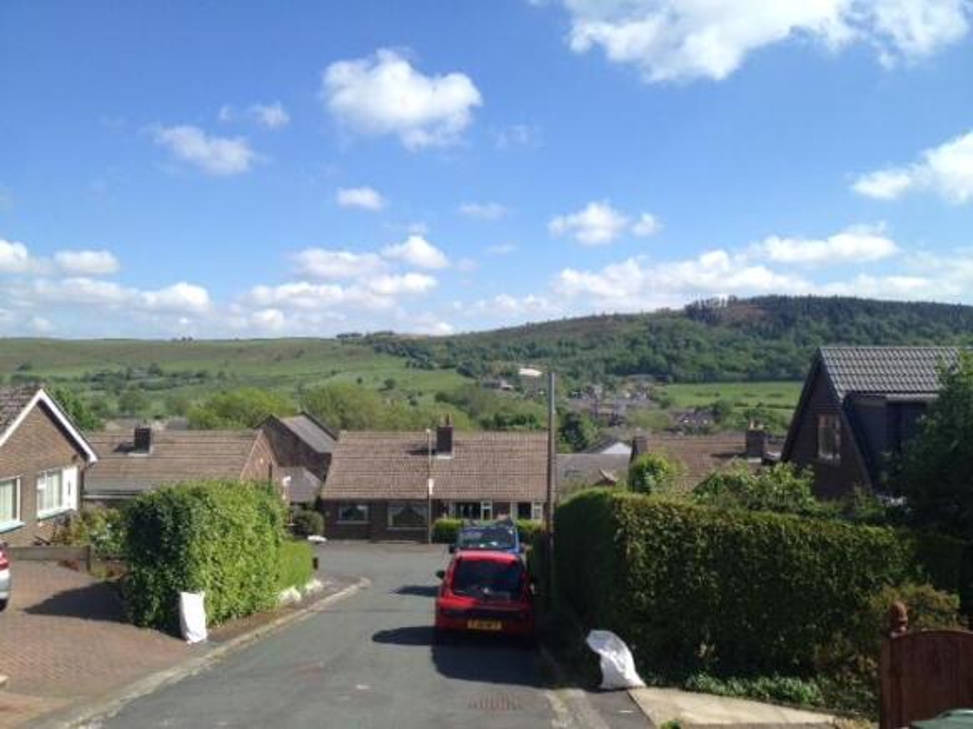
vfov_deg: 40.7
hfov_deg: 52.6
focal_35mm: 35
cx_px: 486
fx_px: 984
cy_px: 364
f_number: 2.4
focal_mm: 4.28
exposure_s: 1/1381
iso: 64
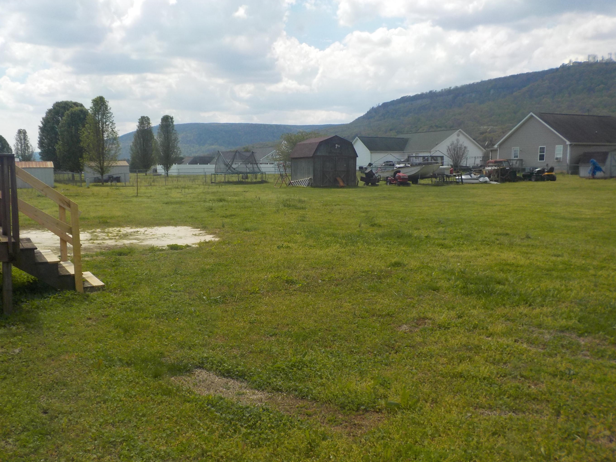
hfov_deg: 55.3
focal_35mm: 33
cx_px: 278
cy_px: 251
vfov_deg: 42.9
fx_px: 587
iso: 125
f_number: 3.3
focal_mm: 4.1
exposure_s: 1/1000
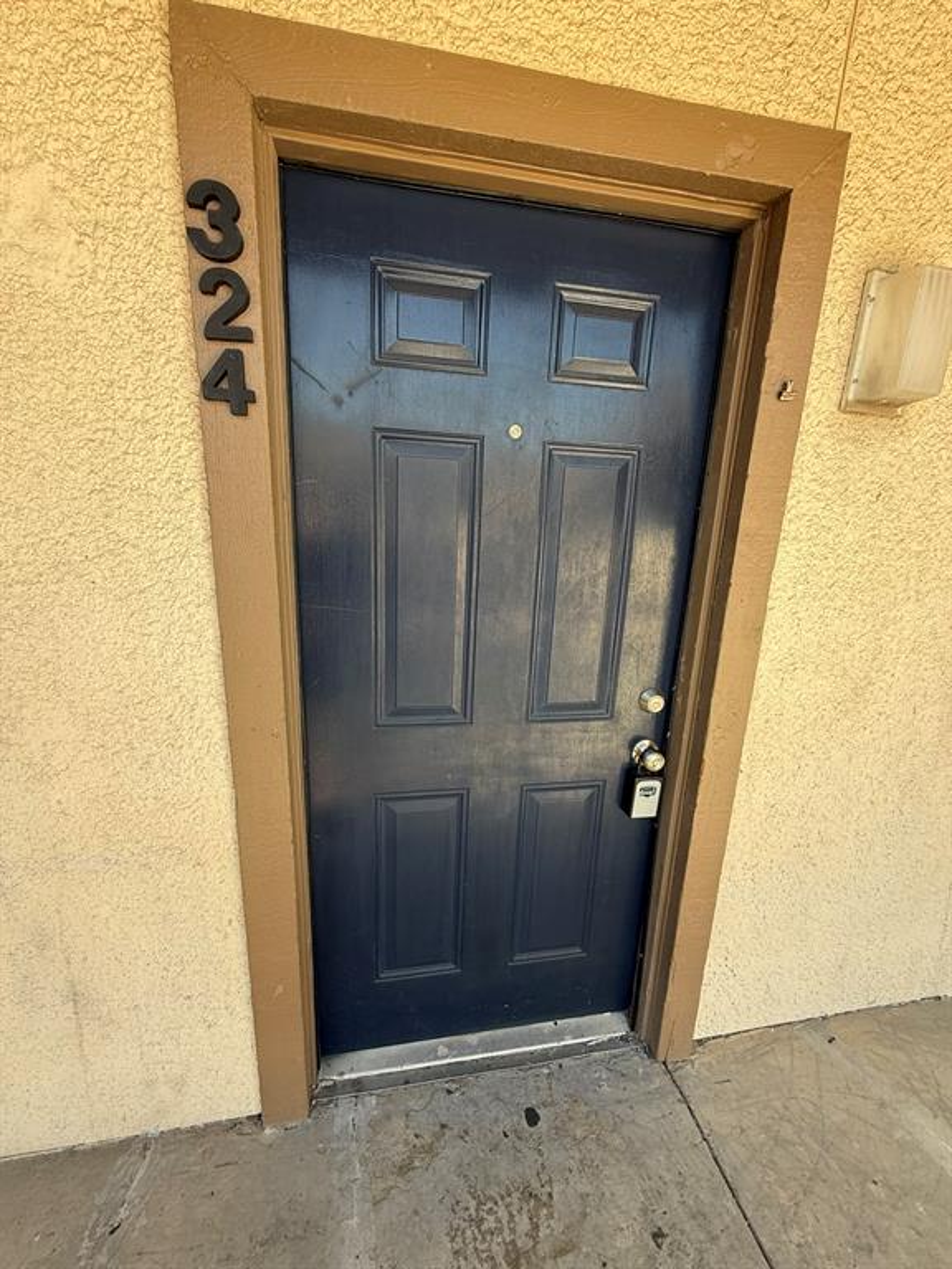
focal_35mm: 14
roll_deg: -2.7
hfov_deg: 85.7
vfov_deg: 102.1
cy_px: 634
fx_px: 513
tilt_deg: -12.8
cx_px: 476
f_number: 2.2
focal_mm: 2.22
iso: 40
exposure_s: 1/112
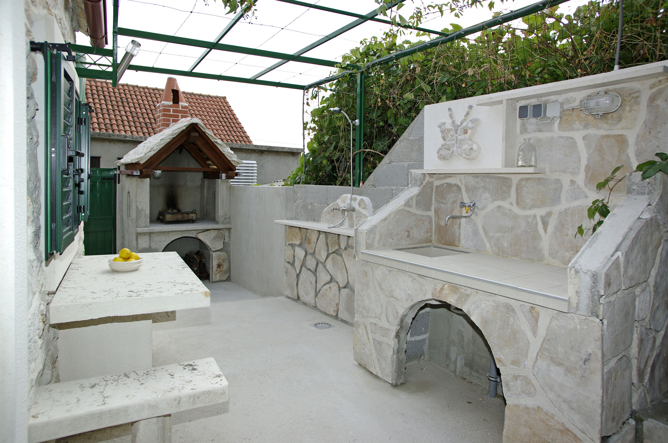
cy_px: 222
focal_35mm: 21
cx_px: 334
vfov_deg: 59.4
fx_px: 389
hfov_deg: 81.3
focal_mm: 14
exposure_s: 1/160
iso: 100
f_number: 5.6
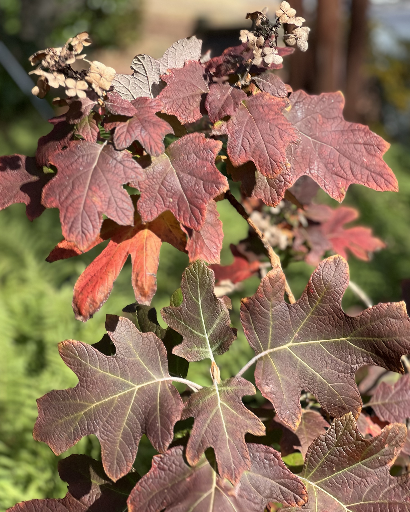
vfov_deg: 23.6
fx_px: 1229
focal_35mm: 81
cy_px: 245
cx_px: 204
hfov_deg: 18.9
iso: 20
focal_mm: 9
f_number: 2.8
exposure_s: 1/147
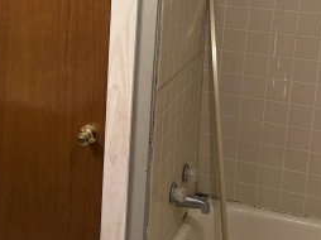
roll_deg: -1.9
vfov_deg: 22.8
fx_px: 584
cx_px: 99
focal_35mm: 63
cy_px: 33
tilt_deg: -11.8
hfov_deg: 30.5
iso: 200
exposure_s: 1/120
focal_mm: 6.76
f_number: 1.78
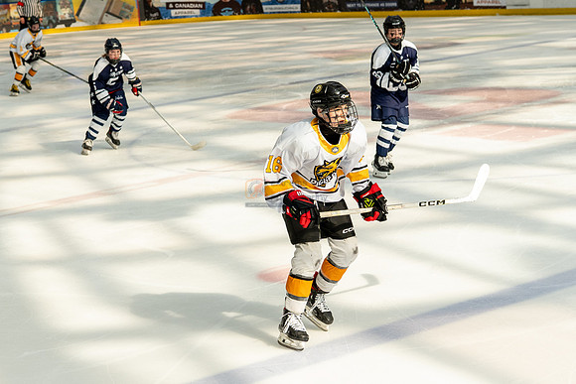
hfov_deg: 23.0
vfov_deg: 15.5
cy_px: 214
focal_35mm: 88
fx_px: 1415
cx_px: 227
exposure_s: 1/1600
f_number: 3.5
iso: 800
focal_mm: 49
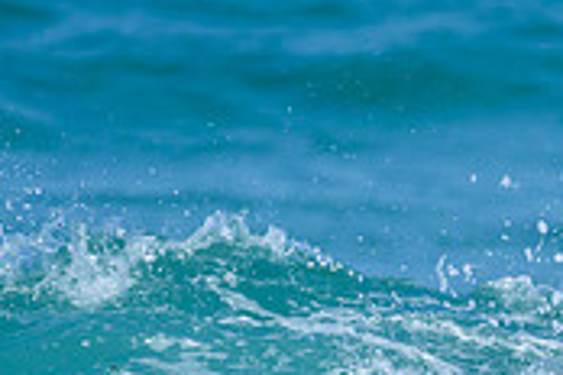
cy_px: 446
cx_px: 472
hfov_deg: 0.7
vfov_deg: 0.4
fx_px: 48680
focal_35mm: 3113
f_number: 6.3
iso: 320
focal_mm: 800
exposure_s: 1/2500
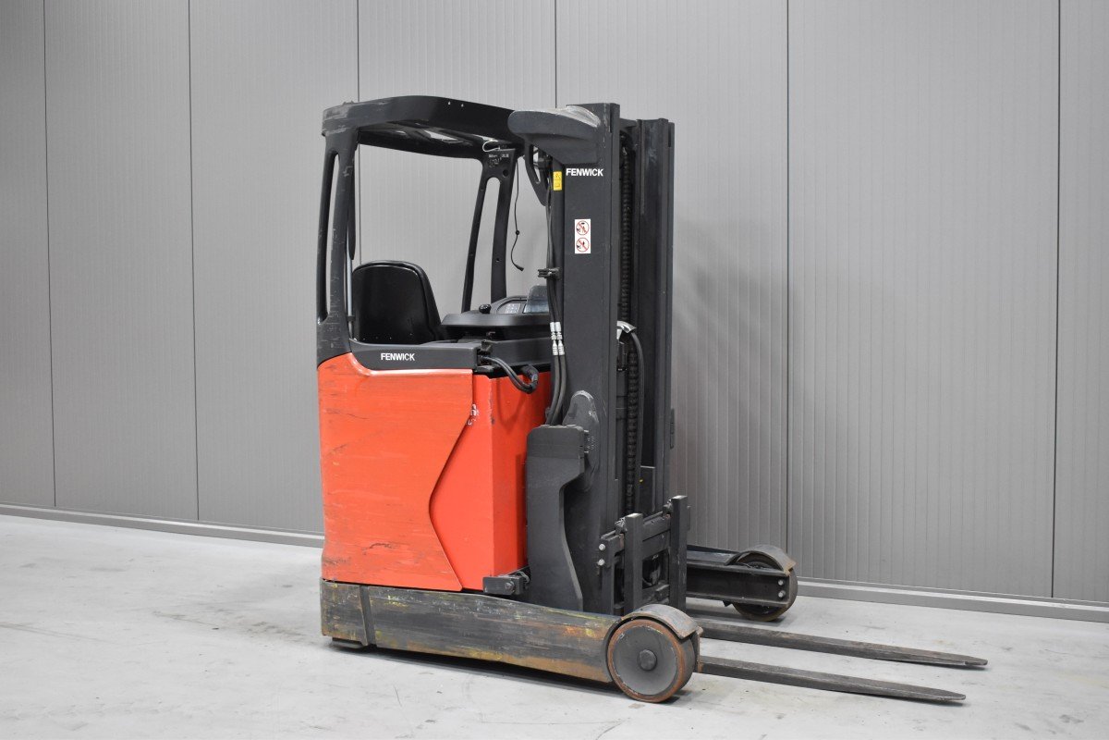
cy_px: 370
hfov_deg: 47.9
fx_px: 1248
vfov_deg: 33.0
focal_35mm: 40
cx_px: 554
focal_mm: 27
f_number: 5
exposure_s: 1/40
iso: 1600
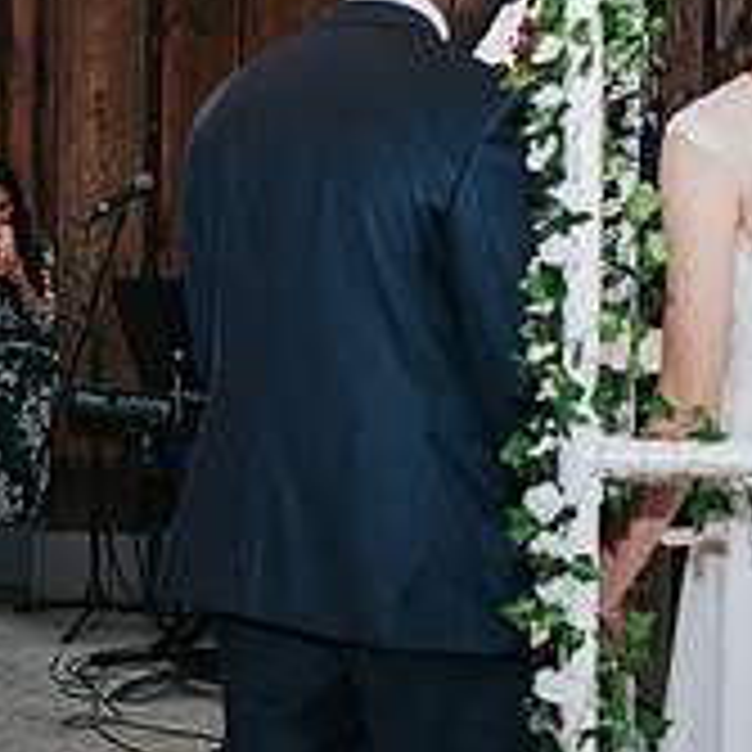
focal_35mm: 105
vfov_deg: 16.6
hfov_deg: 15.7
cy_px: 401
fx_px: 2581
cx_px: -230
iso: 1000
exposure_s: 1/160
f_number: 2.8
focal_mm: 35
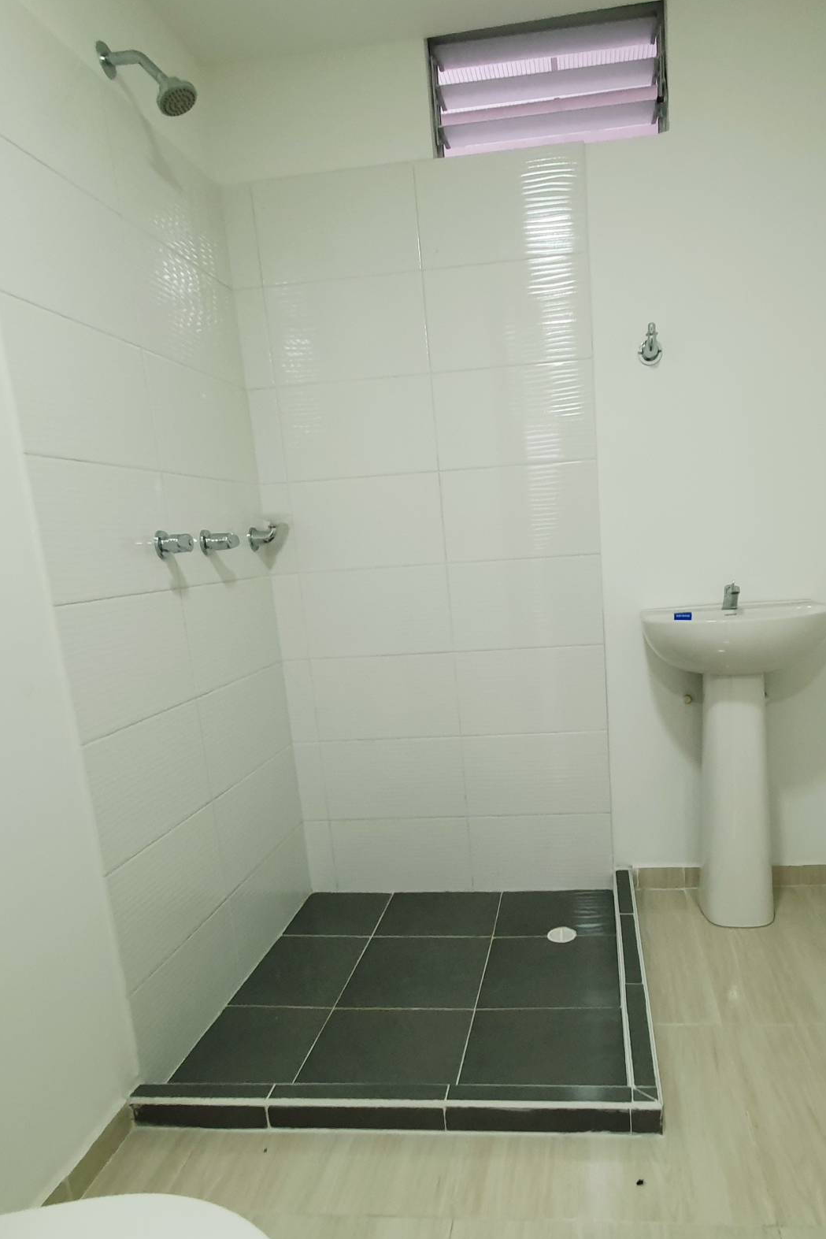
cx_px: 490
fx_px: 757
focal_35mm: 22
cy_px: 700
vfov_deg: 78.2
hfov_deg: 56.9
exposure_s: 1/60.2
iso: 100
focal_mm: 1.8
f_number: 2.2
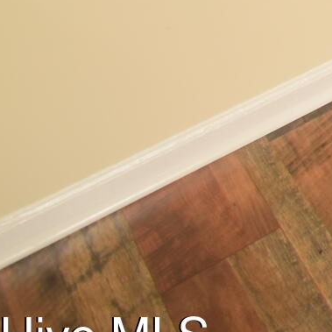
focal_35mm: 101
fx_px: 1096
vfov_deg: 13.1
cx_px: 1149
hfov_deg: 9.6
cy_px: -460
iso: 100
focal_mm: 10
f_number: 5.6
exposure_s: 1/160
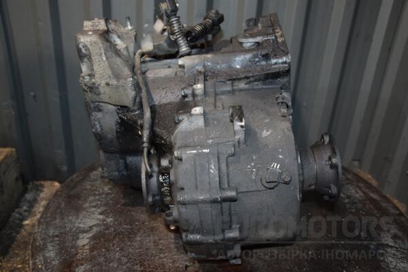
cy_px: 136
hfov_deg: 57.2
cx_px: 204
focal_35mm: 33
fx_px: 374
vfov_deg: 40.0
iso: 800
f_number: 5
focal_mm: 22
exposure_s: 1/60
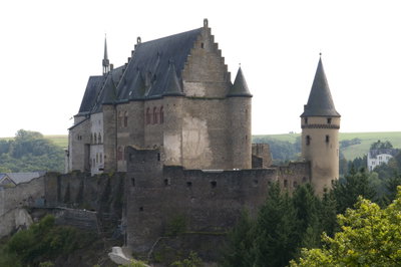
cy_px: 134
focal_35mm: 82
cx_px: 200
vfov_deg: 16.5
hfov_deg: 24.6
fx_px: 918
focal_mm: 55
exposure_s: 1/320
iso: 400
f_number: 9
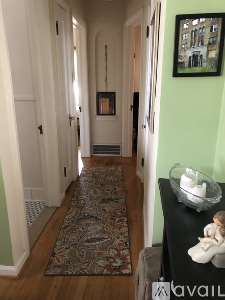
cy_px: 150
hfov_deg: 49.7
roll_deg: +0.1
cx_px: 112
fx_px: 243
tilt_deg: -16.6
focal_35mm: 28
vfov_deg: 63.5
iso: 100
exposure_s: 1/11
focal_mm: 3.99
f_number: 1.8
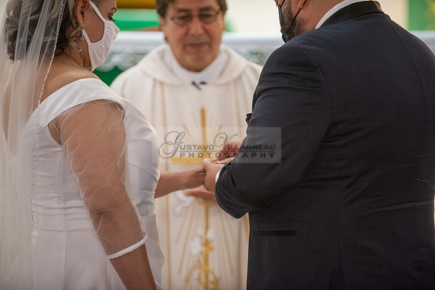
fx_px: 2417
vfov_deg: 6.9
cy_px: 145
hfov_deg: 10.3
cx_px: 218
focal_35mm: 200
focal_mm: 200
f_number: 2.8
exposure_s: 1/160
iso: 2000
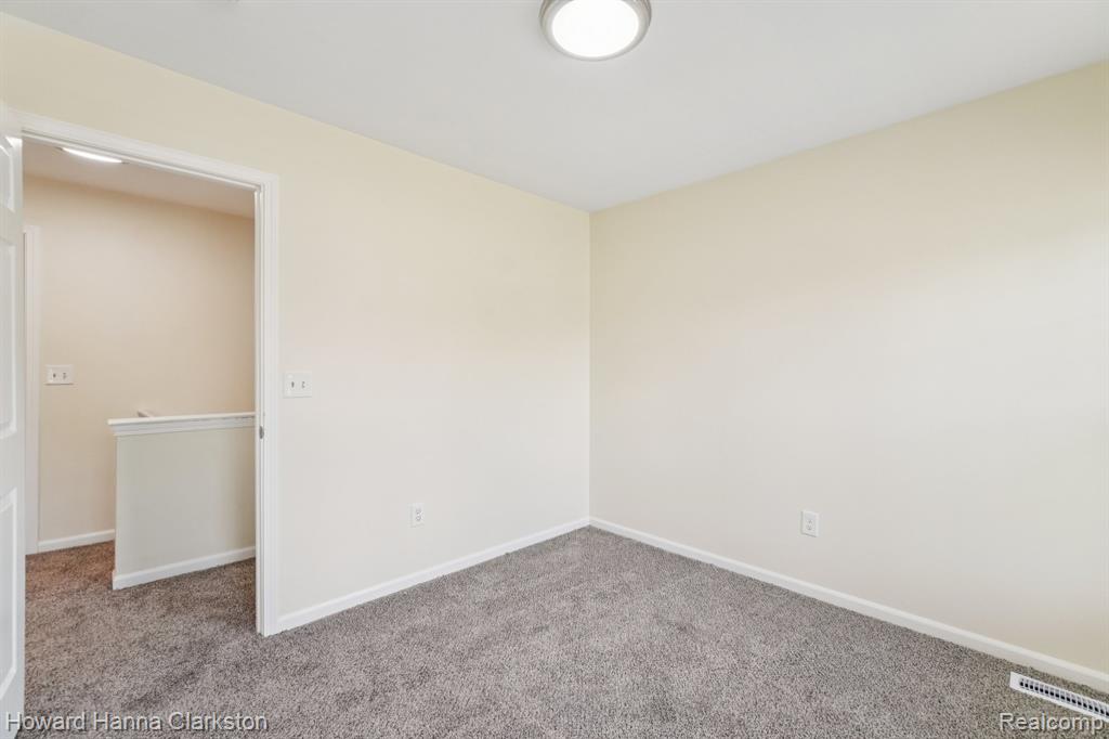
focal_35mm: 15
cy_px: 370
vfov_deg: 77.3
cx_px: 554
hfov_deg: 100.4
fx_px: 462
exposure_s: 1/30
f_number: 8
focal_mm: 10
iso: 320
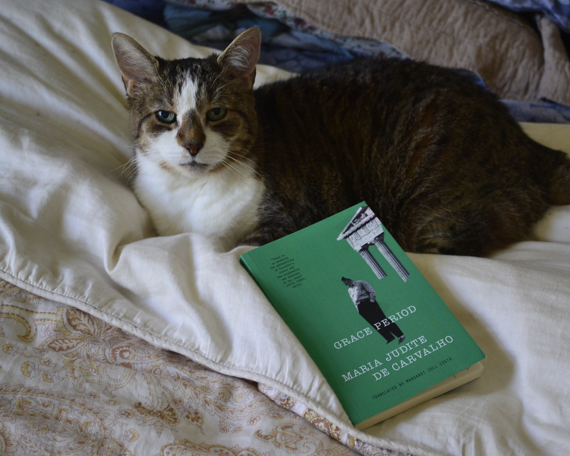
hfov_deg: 26.4
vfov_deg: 21.3
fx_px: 1215
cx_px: 327
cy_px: 227
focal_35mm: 72
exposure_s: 1/15
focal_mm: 42
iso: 800
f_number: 5.3
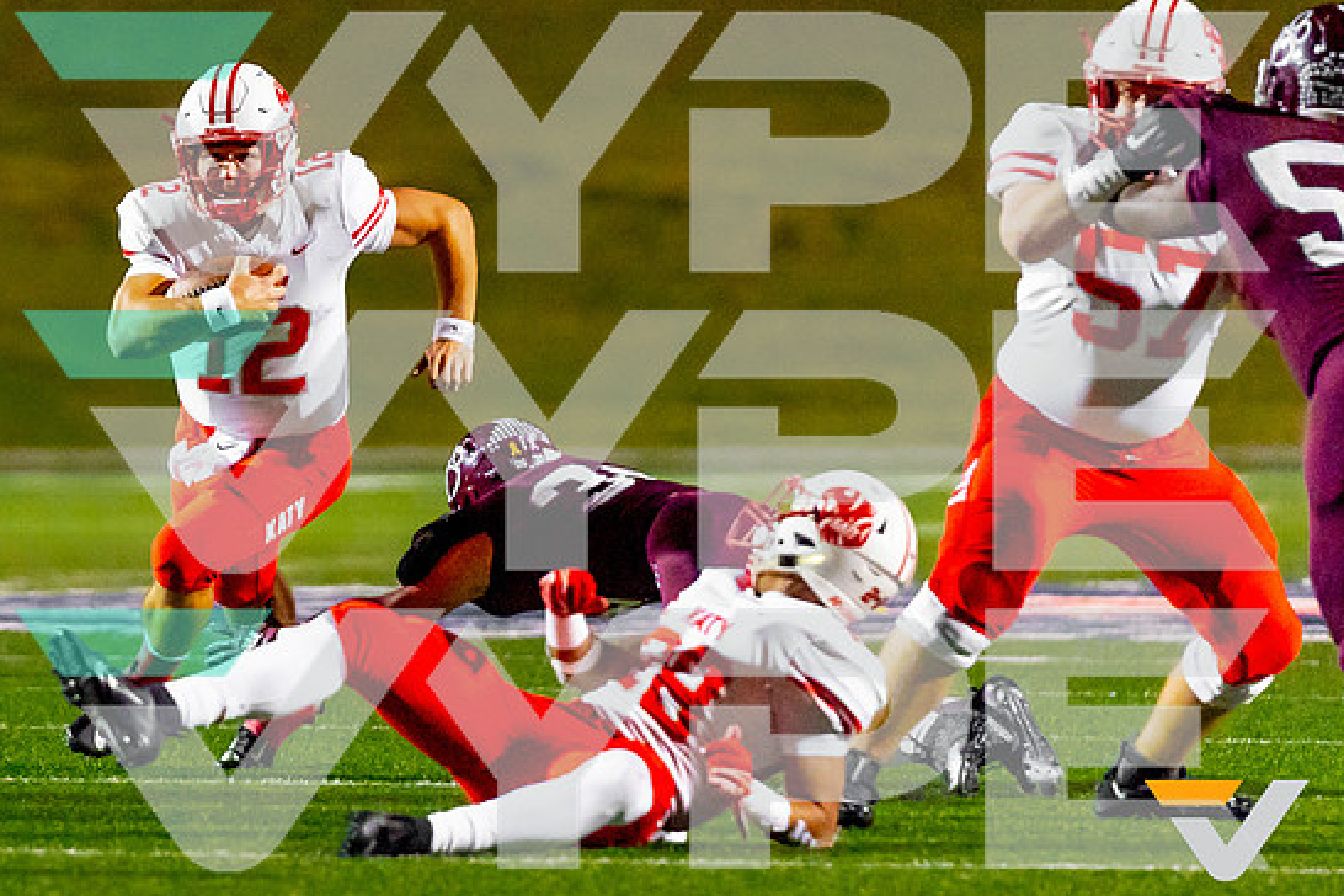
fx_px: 17471
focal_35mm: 468
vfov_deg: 2.9
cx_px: 271
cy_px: 340
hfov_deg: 4.4
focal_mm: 200
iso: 2000
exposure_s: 1/1000
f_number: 2.8
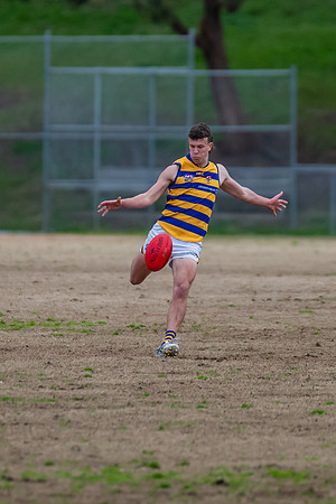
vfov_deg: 2.9
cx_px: 146
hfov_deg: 1.9
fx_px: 10058
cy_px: 182
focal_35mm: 719
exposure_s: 1/2000
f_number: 2.8
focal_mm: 270
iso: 1250
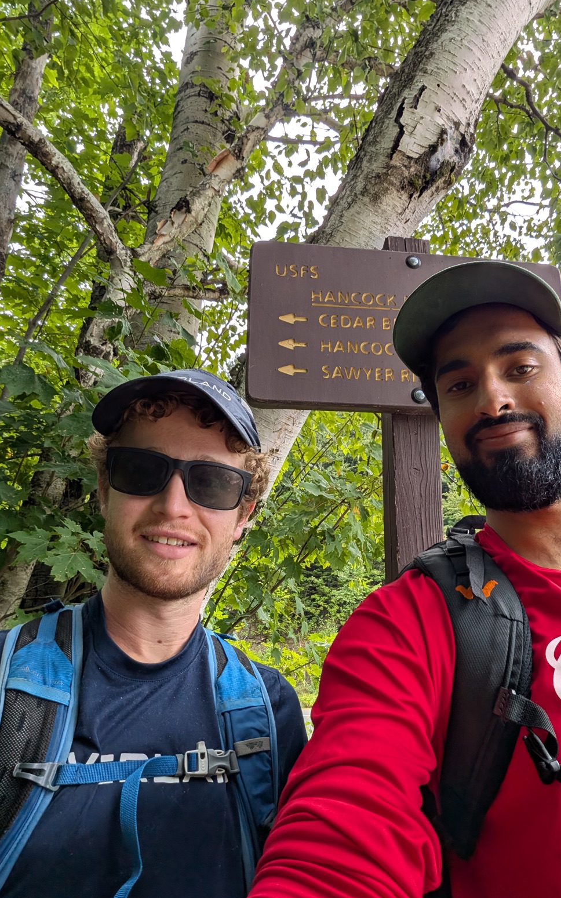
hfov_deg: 52.5
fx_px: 563
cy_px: 460
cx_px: 347
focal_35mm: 23
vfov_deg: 77.1
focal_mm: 2.74
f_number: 2.2
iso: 43
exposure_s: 1/328
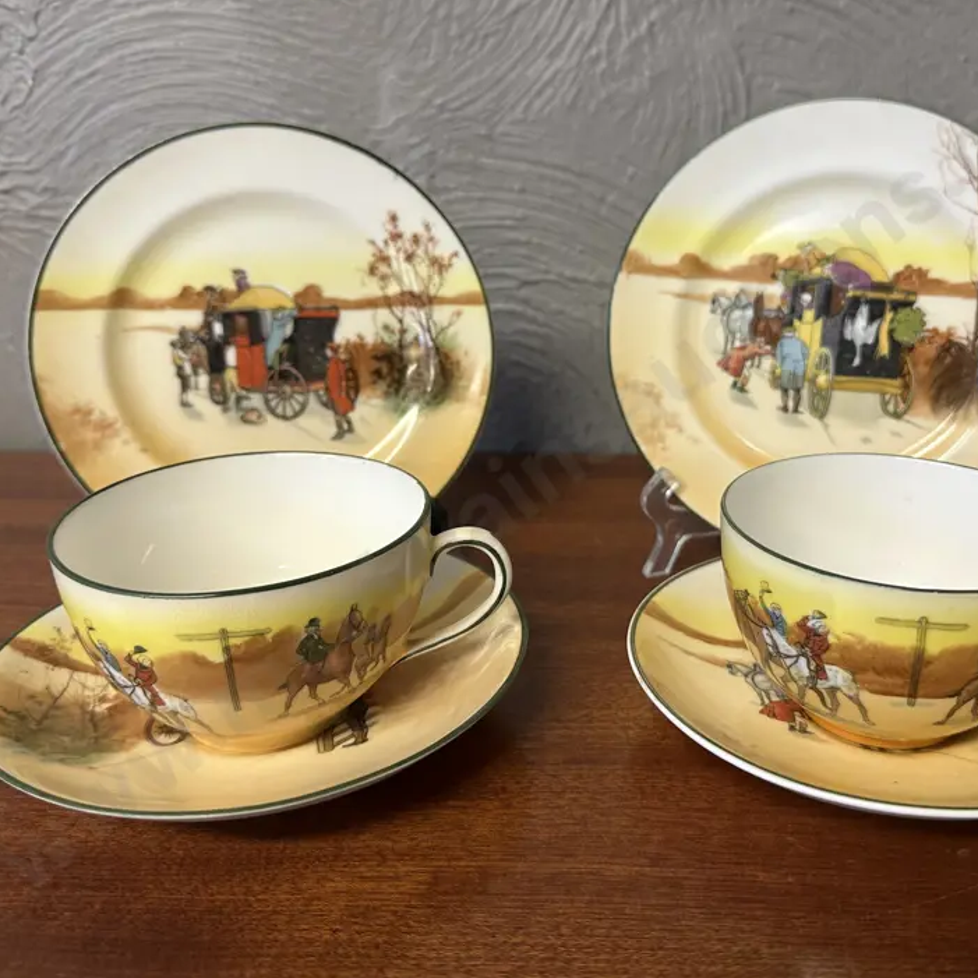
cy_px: 448
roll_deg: -0.3
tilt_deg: -19.0
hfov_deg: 52.2
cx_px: 580
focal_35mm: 31
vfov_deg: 52.5
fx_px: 991
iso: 125
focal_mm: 6.86
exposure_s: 1/100
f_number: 1.78
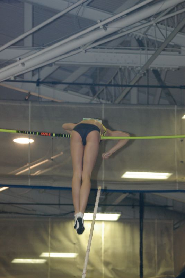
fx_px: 2195
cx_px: 92
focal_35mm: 285
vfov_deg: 7.2
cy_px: 139
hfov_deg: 4.8
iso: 800
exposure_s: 1/125
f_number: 6.3
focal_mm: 190
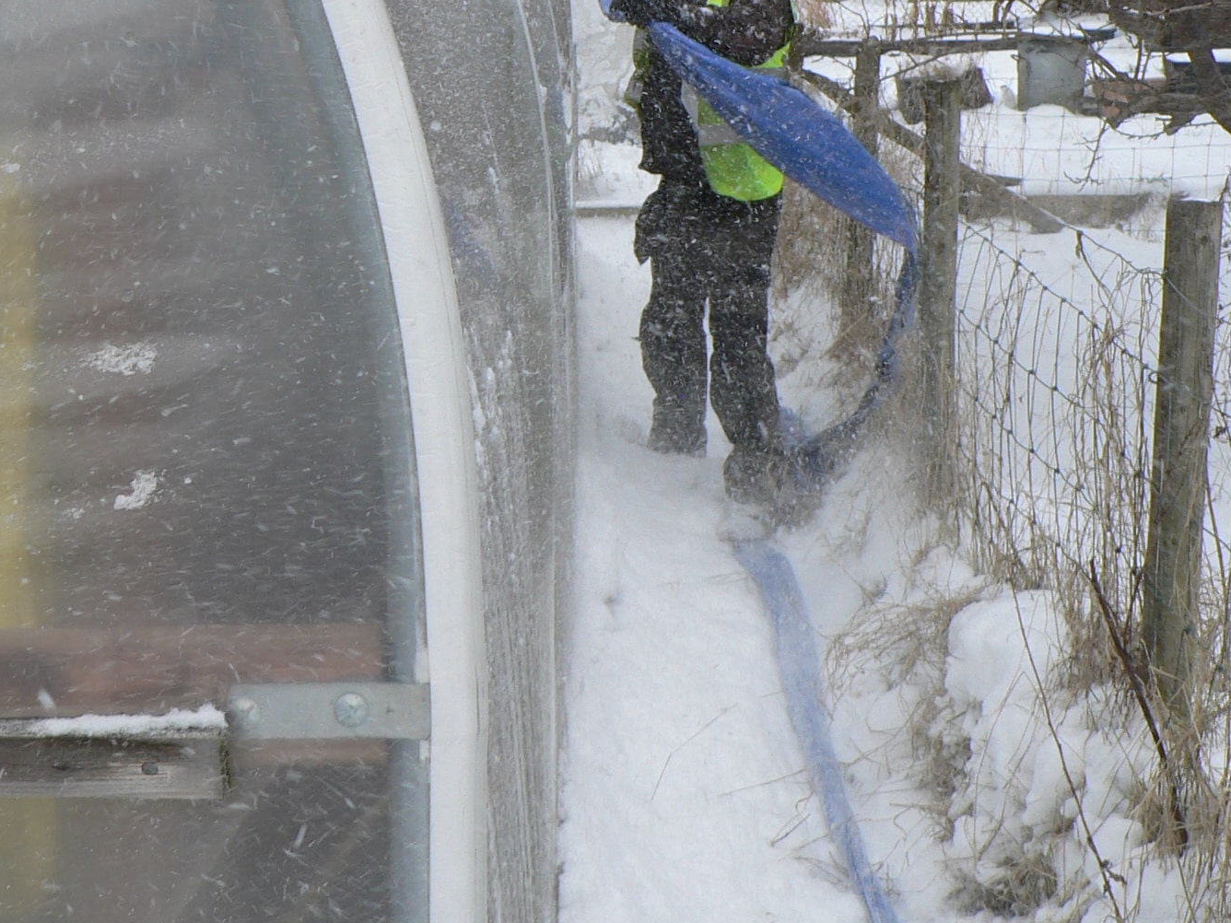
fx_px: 2454
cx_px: 268
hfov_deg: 27.7
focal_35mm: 69
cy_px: 207
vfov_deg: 21.1
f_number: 4
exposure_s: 1/400
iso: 80
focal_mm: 6
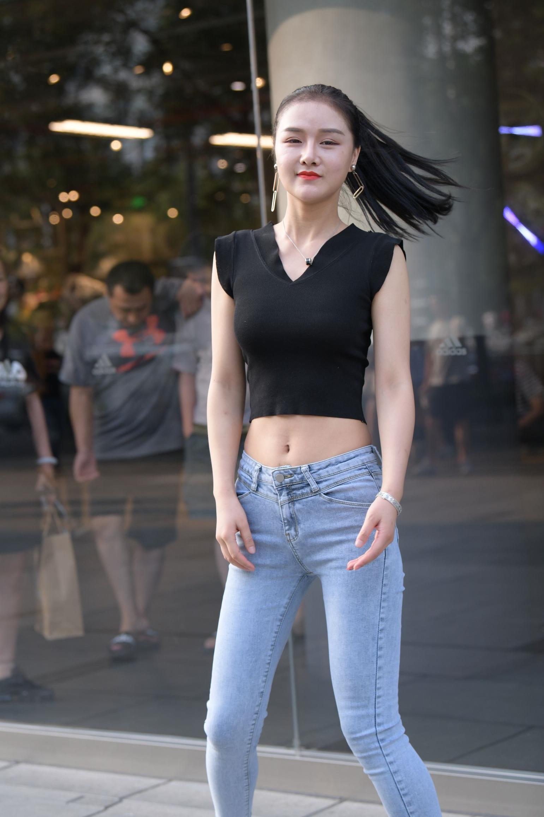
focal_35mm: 82
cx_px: 272
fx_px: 1858
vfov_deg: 24.8
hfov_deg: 16.7
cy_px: 408
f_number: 4
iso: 500
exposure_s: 1/640
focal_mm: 82
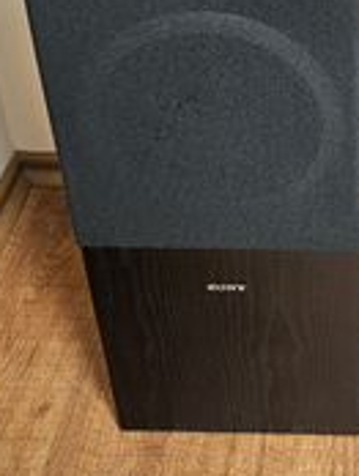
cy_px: -30
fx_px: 910
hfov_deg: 21.3
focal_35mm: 66
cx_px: 388
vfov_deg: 27.2
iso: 500
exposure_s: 1/25
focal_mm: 5.4
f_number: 1.8
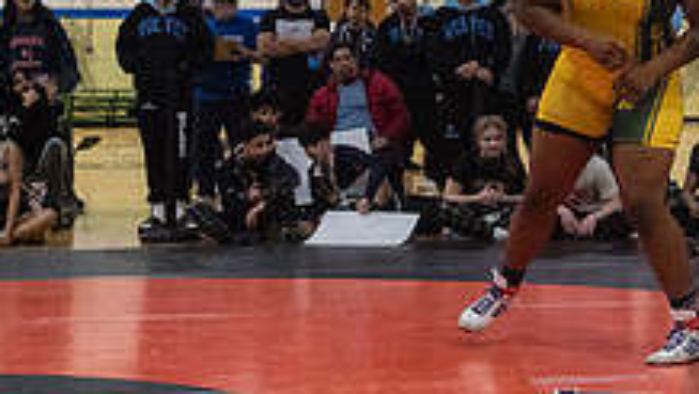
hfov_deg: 20.9
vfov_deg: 12.2
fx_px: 1836
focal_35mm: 99
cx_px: 689
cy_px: 40
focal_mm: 35
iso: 8000
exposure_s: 1/500
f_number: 4
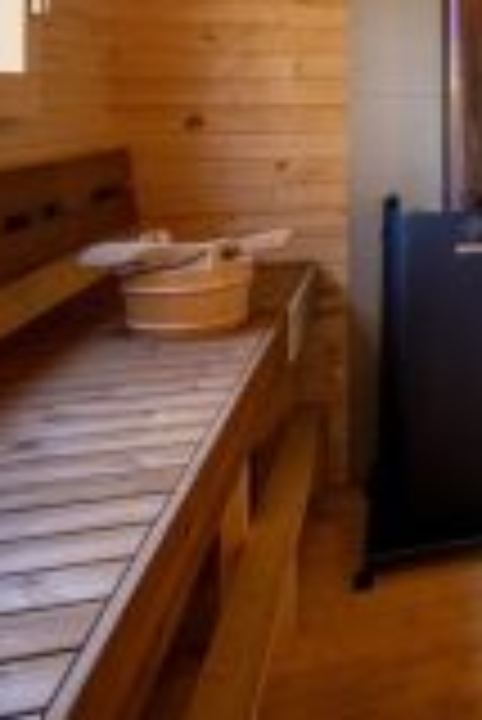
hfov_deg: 23.4
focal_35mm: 42
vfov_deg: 43.4
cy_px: 108
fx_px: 842
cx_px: 775
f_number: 4
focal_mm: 14
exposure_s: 1/60
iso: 160
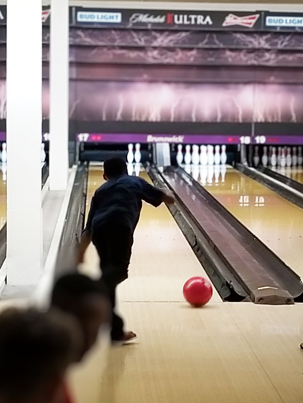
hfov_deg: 41.7
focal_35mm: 34
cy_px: 200
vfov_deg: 54.0
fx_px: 397
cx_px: 172
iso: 250
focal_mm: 4.25
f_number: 1.7
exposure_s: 1/60
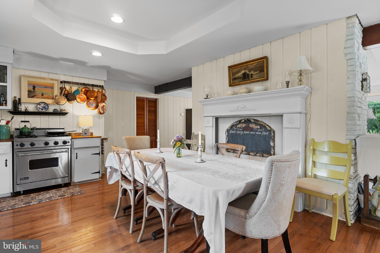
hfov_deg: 89.5
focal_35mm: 18
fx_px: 192
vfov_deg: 66.9
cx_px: 190
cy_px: 126
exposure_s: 1/1.25
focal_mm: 12.1
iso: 250
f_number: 7.1
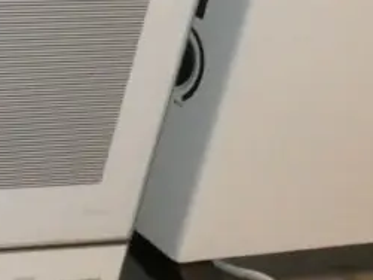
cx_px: -379
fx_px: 1055
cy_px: 113
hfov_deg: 15.7
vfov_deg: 15.1
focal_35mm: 98
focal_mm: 4.3
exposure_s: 1/125
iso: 800
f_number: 3.3
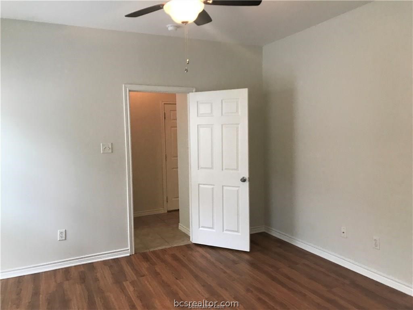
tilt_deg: -2.5
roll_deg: +2.1
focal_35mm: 28
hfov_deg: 63.4
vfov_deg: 49.7
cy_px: 155
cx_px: 206
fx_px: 334
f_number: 1.8
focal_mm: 3.99
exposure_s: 1/30
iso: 32
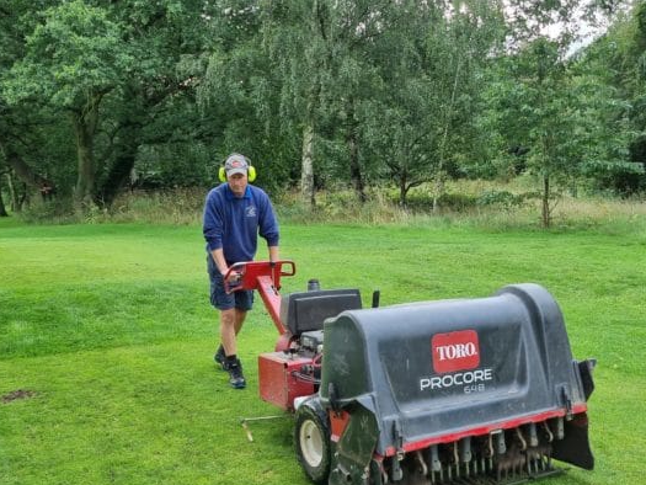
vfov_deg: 37.4
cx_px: 370
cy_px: 313
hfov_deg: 48.8
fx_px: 709
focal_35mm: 38
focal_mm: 5.4
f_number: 1.8
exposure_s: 1/127
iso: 50
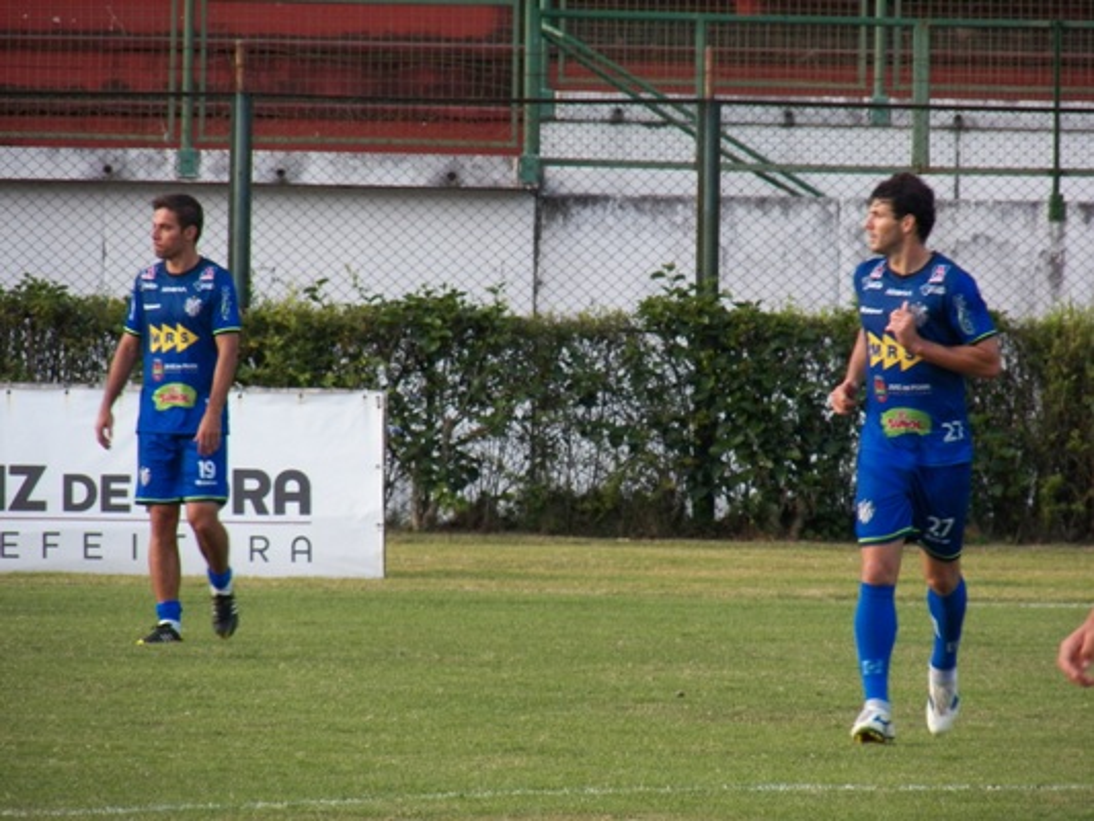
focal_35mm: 521
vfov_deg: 2.9
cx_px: 547
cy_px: 410
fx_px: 16469
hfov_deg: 3.8
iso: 200
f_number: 4.5
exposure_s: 1/80
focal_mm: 93.4
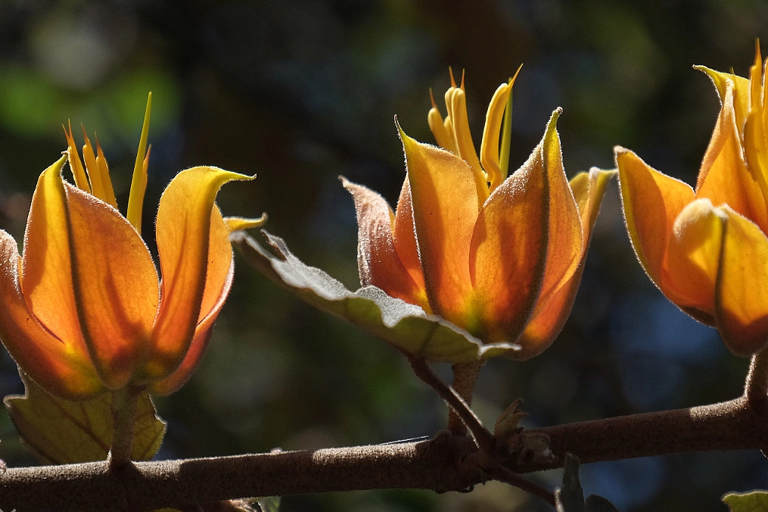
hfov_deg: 10.4
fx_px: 4201
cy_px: 222
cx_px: 434
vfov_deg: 7.0
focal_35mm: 197
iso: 800
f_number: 5.6
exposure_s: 1/2700
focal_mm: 83.3
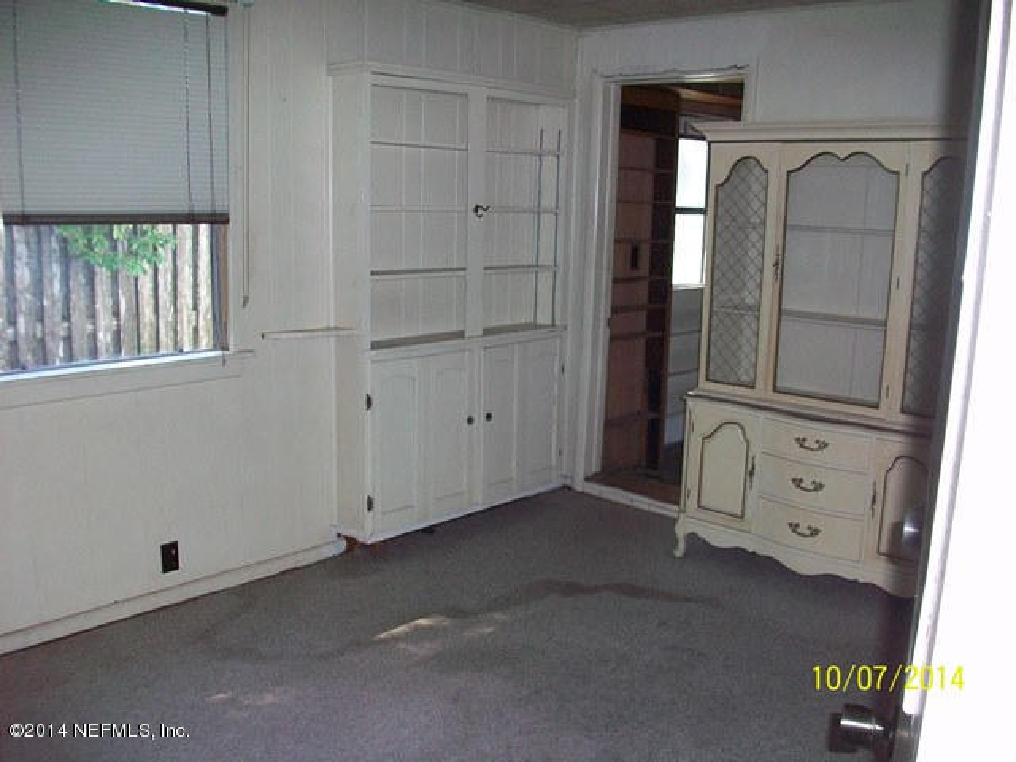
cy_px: 381
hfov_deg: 56.8
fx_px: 939
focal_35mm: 32
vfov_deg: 44.2
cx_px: 508
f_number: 2.8
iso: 160
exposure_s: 1/60
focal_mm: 5.7
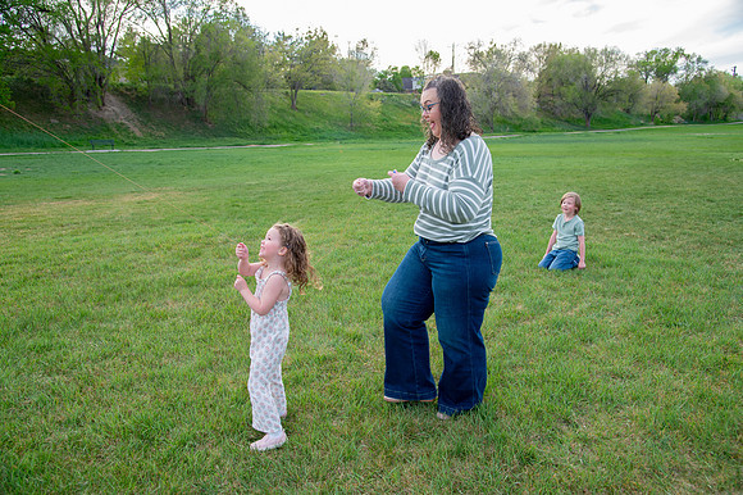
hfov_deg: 62.0
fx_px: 619
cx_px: 372
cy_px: 248
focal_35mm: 30
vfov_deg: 43.6
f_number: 5
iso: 200
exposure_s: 1/250
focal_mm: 30
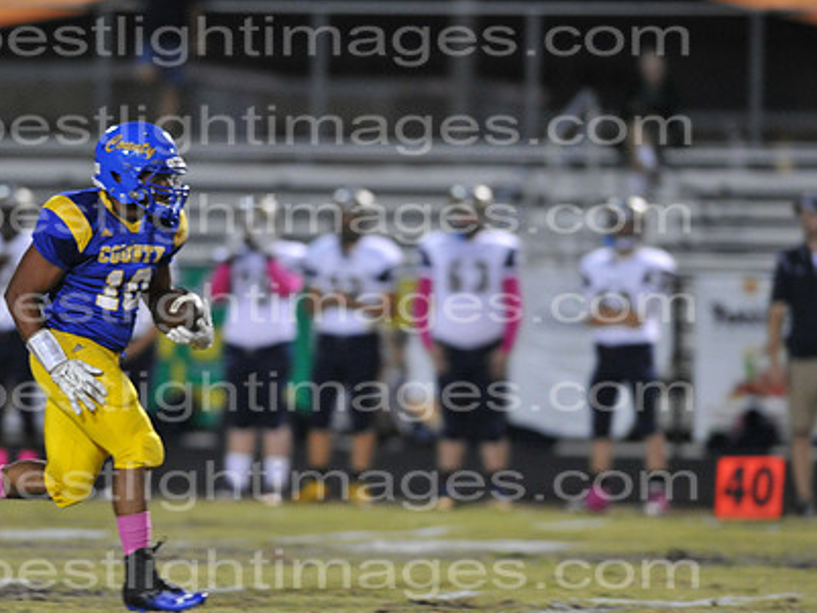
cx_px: 238
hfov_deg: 4.8
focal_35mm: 417
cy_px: 352
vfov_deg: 3.6
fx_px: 9845
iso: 5000
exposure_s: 1/500
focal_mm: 300
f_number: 4
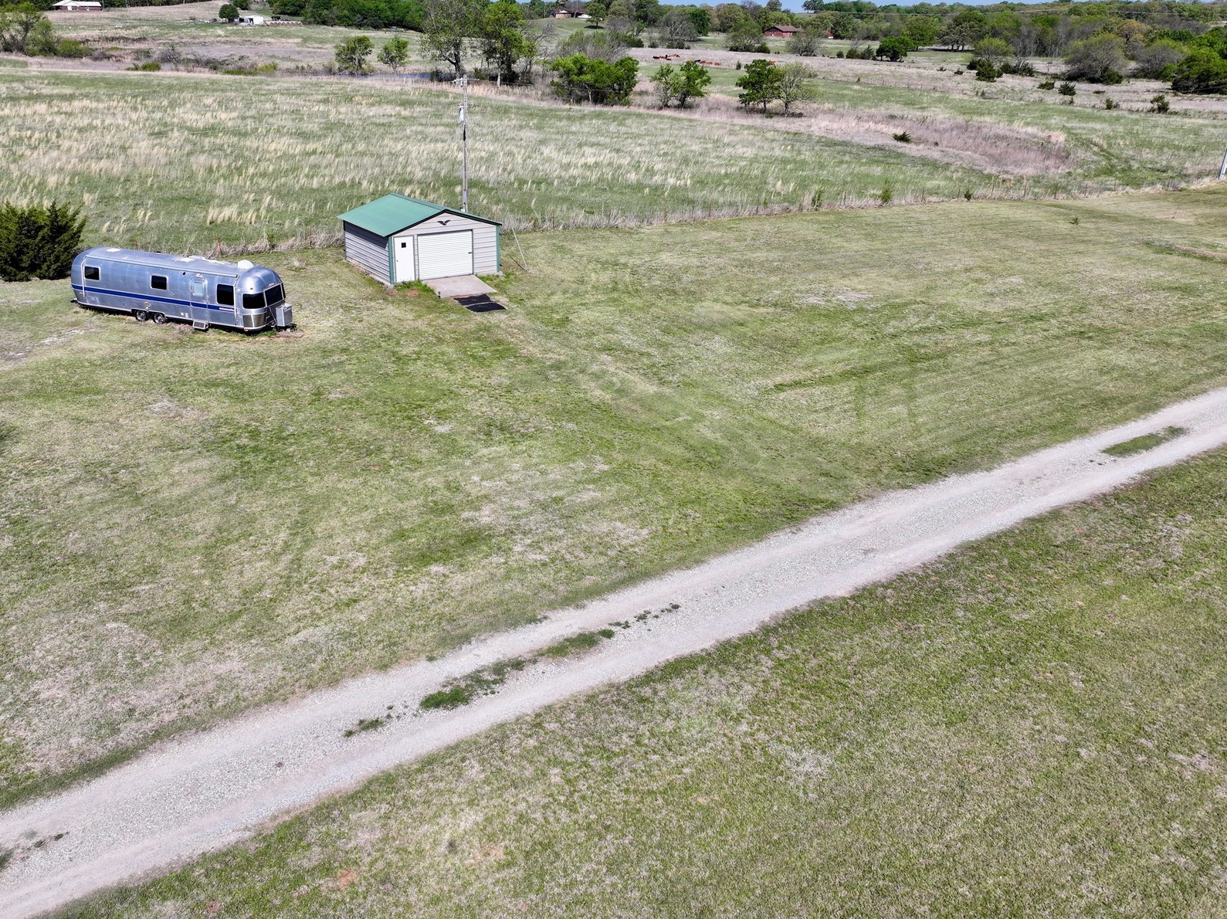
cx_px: 536
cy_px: 449
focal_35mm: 29
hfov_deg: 61.5
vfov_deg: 48.2
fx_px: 1027
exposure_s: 1/2000
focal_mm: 12.29
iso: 100
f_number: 2.8
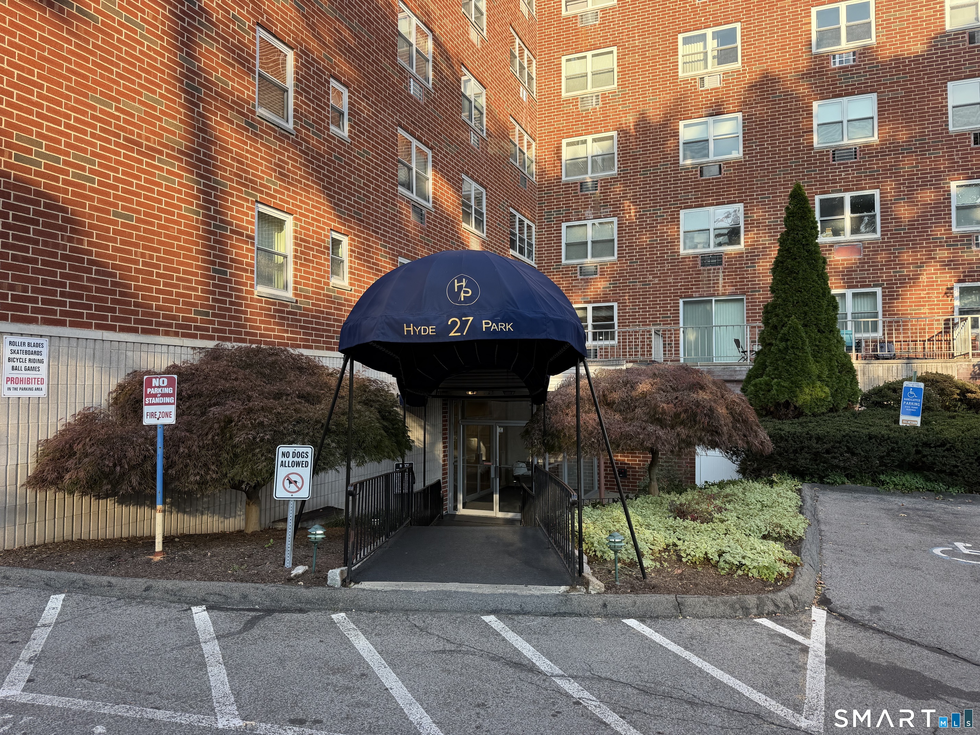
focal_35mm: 24
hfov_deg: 71.6
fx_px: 679
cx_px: 490
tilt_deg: +2.6
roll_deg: -0.2
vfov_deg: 56.8
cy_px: 368
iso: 100
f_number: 1.78
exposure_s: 1/517
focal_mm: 6.76
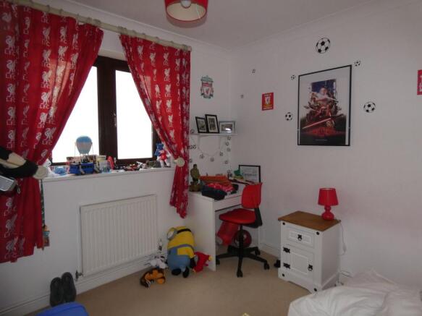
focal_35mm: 20
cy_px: 158
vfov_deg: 66.0
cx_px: 211
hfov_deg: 81.8
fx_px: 244
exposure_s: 1/60
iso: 200
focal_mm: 3.6
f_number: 2.8
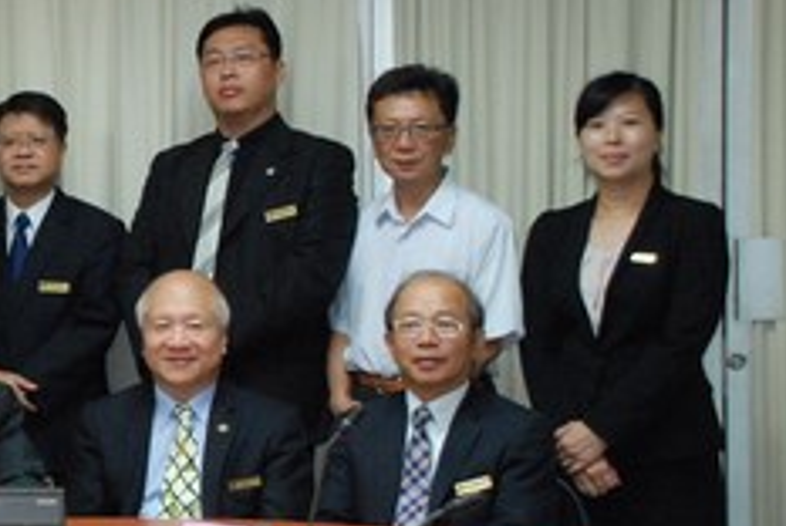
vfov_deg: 9.5
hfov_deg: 13.6
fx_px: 3156
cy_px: 263
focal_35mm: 144
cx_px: -273
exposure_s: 1/60
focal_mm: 35
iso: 1600
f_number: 5.6
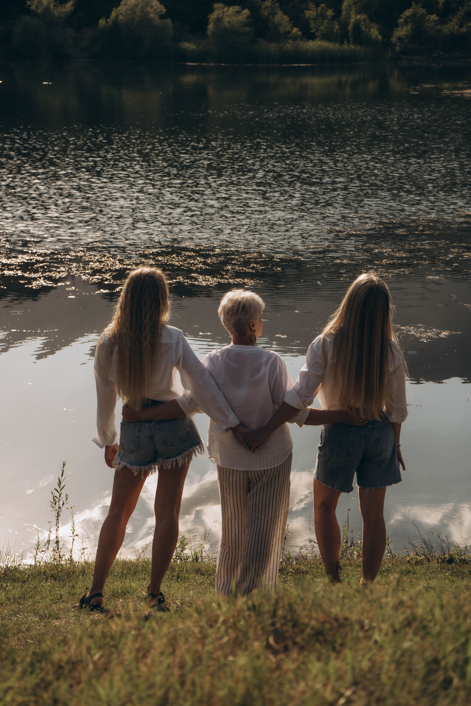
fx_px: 1413
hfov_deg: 18.9
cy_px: 356
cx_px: 231
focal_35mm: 72
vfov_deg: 28.1
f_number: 7.1
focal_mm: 70
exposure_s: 1/500
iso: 320
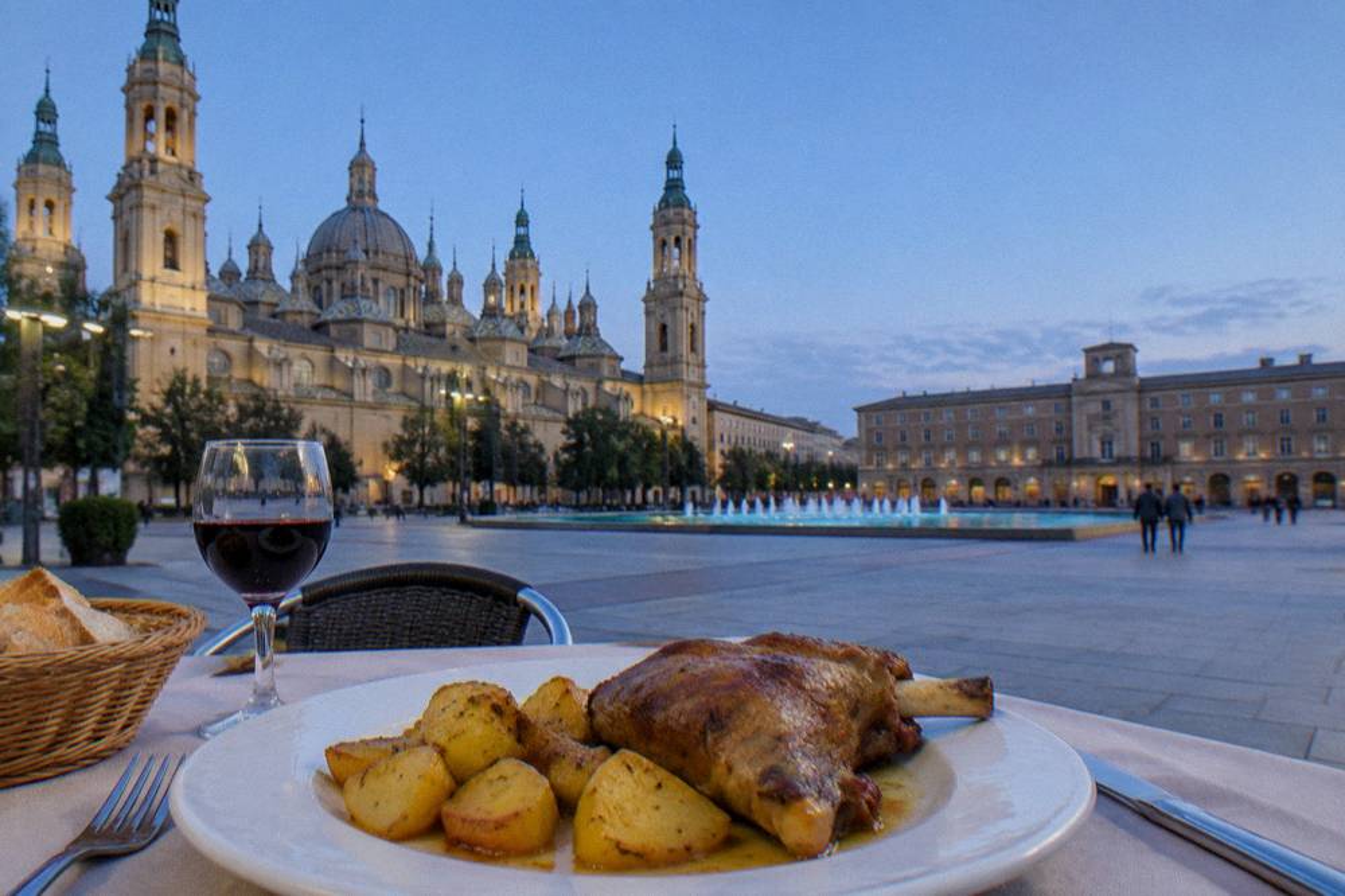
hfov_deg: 40.4
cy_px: 448
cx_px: 672
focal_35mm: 49
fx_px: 1830
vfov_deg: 27.5
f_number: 3.5
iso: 1250
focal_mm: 49
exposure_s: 1/160
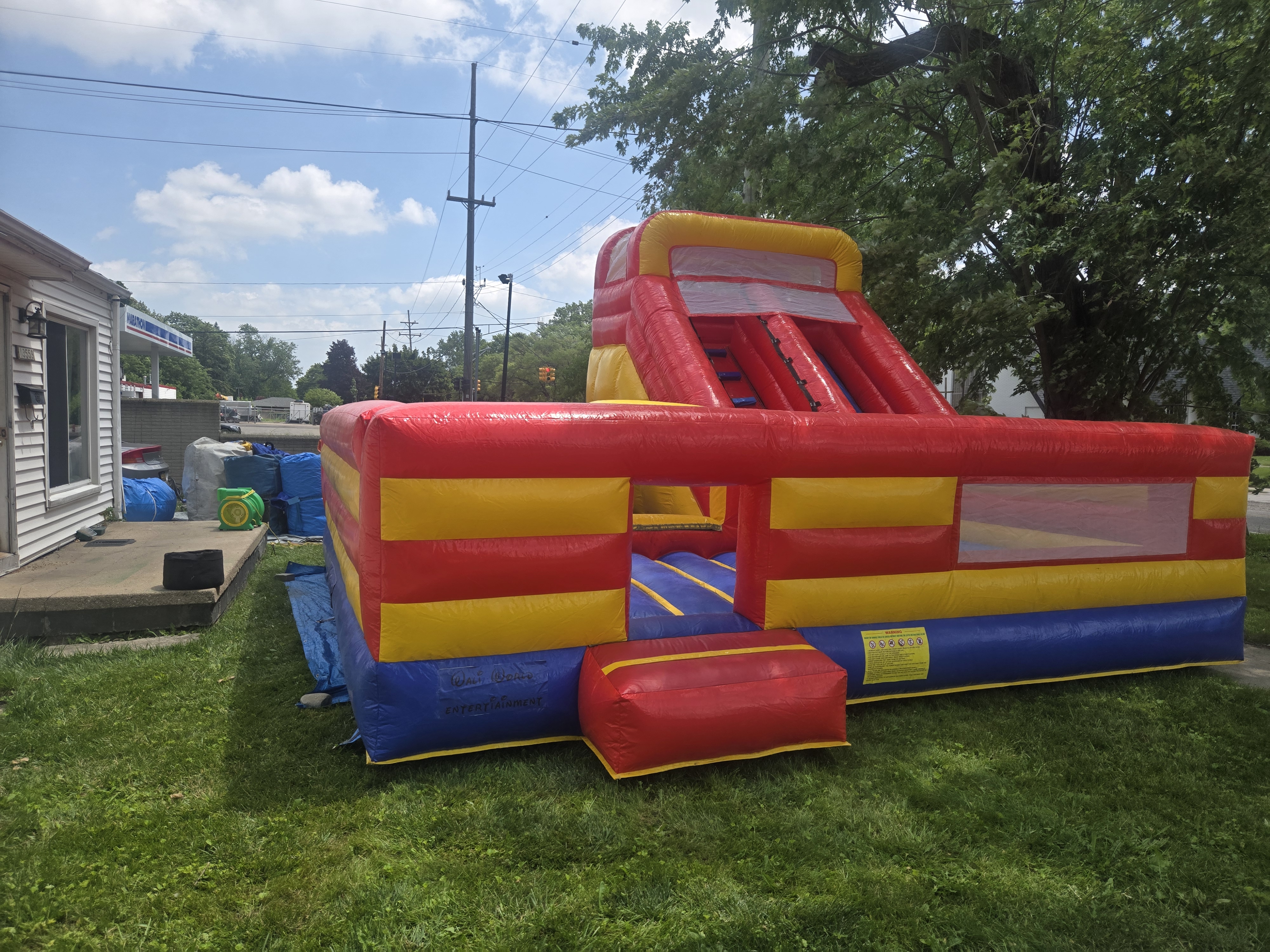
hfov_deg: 73.9
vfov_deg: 58.9
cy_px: 476
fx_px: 844
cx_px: 635
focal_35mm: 23
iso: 64
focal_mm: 5.4
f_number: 1.8
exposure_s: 1/2921
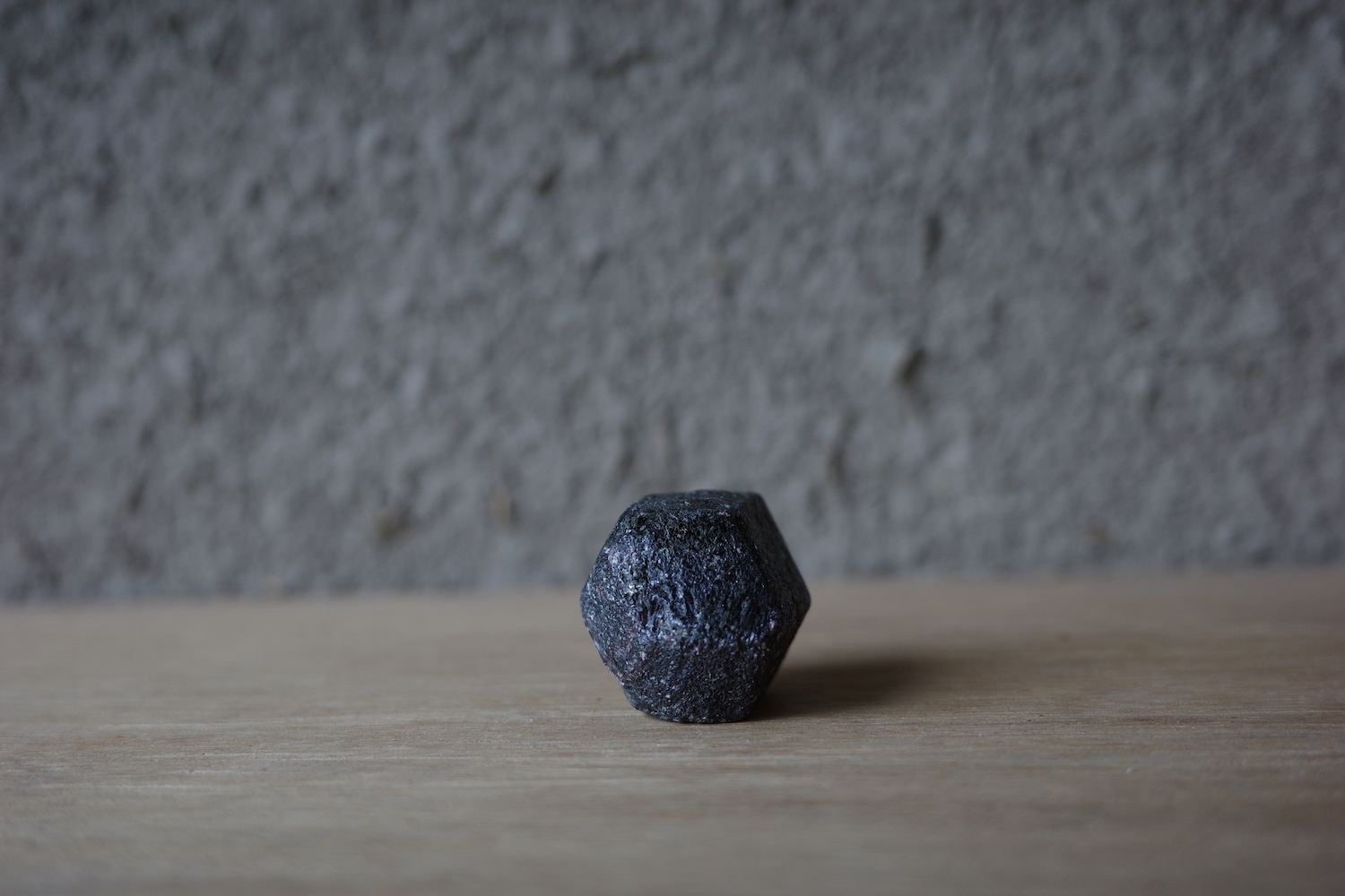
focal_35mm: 40
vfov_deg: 33.4
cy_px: 448
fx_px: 1494
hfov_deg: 48.5
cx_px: 672
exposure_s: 1/80
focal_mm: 26
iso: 200
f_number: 2.8
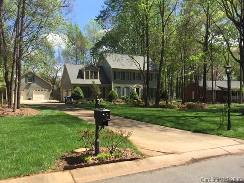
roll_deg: -0.2
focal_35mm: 29
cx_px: 122
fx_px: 204
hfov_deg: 61.7
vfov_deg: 48.2
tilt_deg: +3.3
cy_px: 92
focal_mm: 4.15
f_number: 2.2
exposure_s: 1/1014
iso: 32
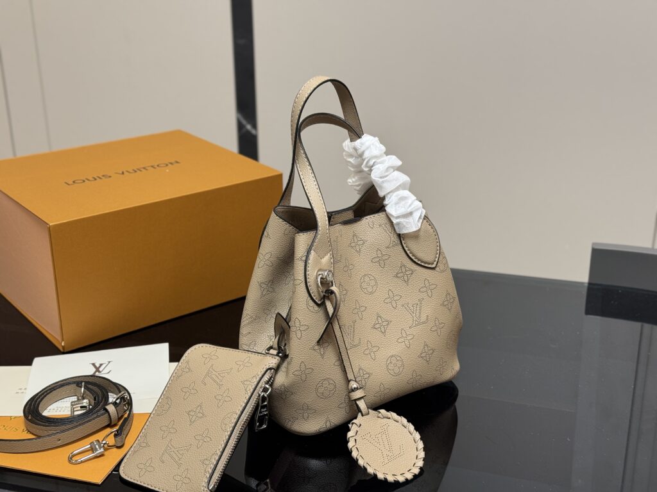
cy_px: 246
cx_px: 328
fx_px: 911
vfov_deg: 30.3
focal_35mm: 48
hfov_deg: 39.7
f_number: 1.78
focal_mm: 6.76
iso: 125
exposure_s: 1/60
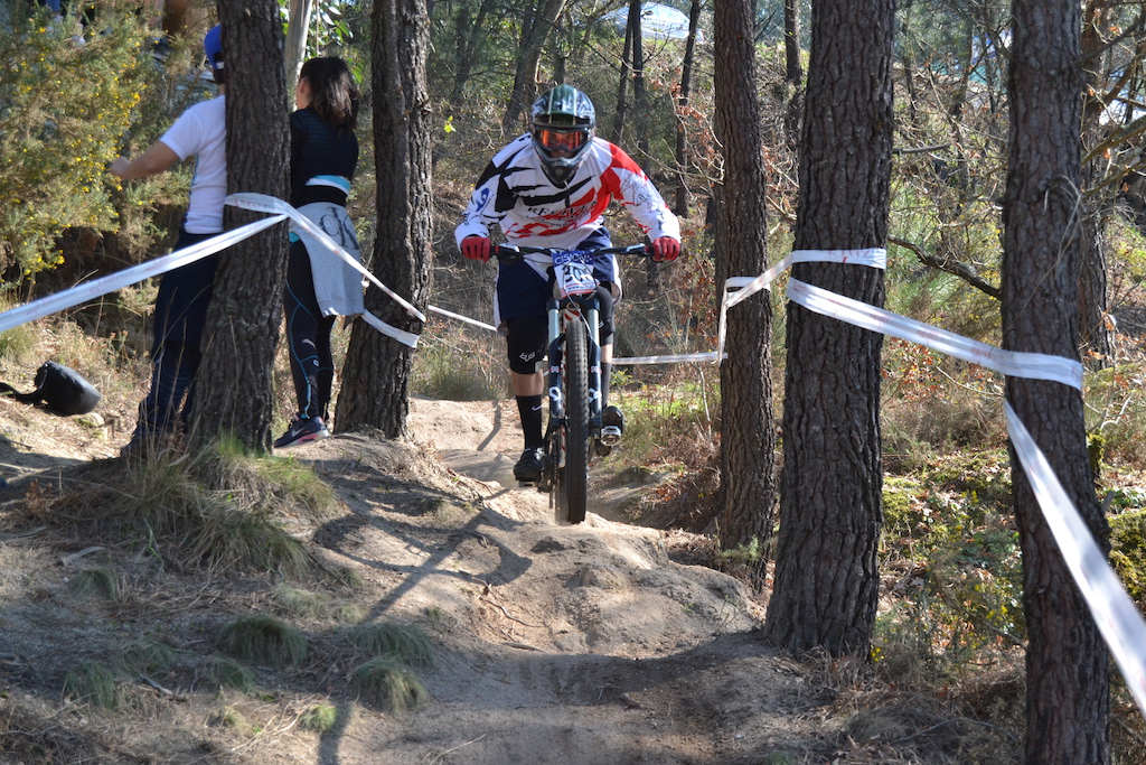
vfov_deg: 16.6
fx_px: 2626
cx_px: 573
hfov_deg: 24.6
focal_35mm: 82
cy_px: 382
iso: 720
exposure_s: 1/500
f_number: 5.6
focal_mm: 55
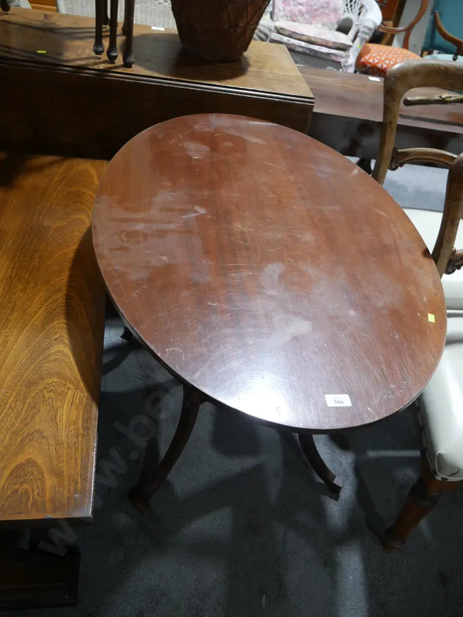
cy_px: 308
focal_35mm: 28
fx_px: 499
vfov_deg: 63.4
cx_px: 232
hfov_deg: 49.7
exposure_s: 1/60
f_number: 3.5
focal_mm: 14
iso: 500
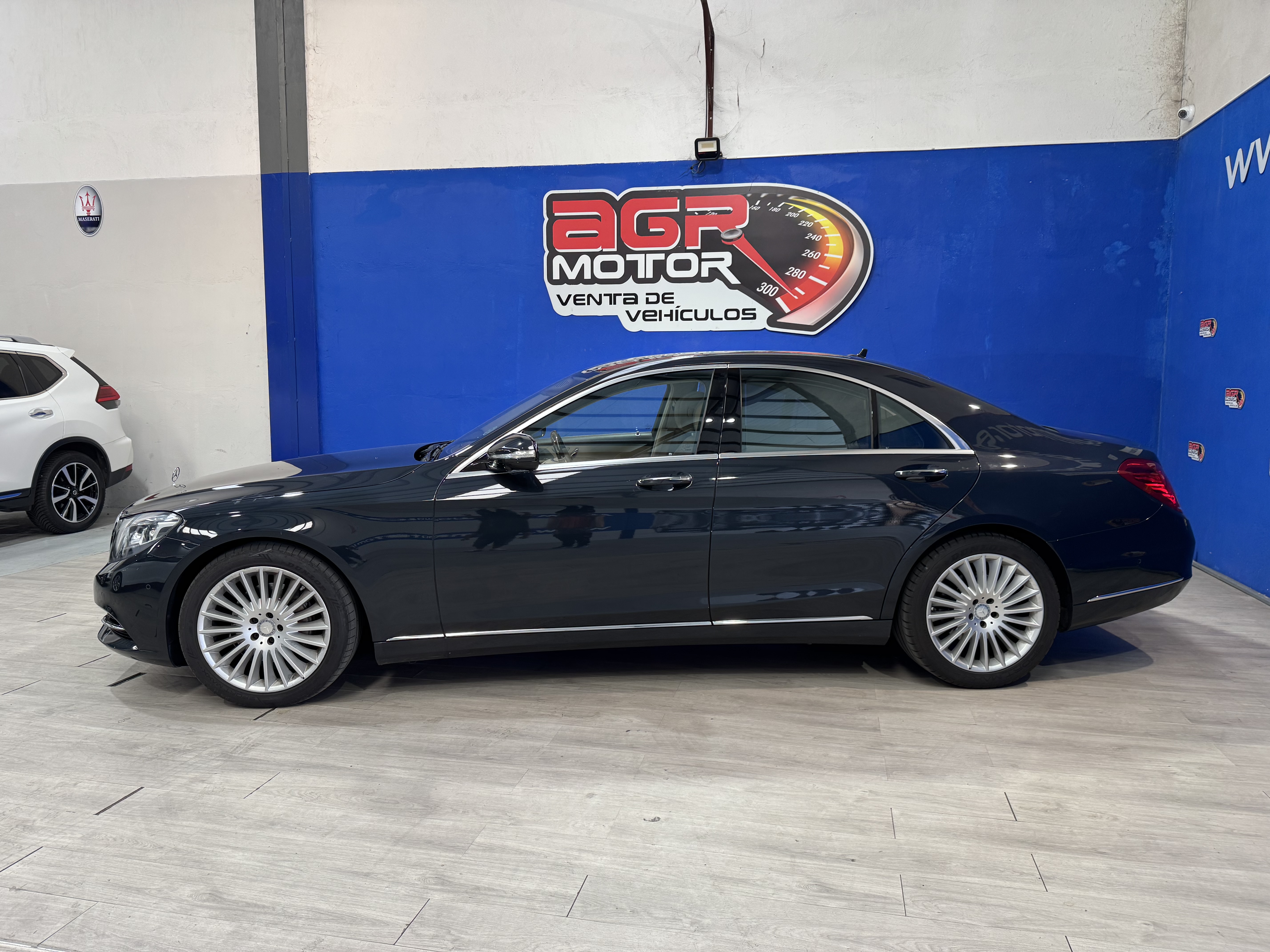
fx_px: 881
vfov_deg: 56.8
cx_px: 635
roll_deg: +0.4
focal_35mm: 24
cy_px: 476
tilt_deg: -5.7
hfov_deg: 71.6
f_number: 1.78
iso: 125
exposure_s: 1/100
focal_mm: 6.76
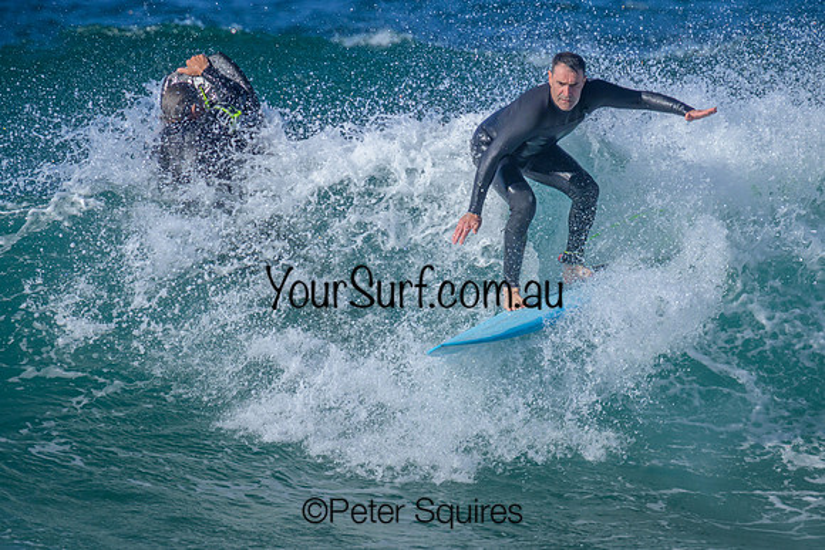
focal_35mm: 1100
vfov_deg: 1.3
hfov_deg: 1.9
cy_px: 259
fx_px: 25215
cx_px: 430
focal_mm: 800
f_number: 11
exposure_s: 1/2000
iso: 1000
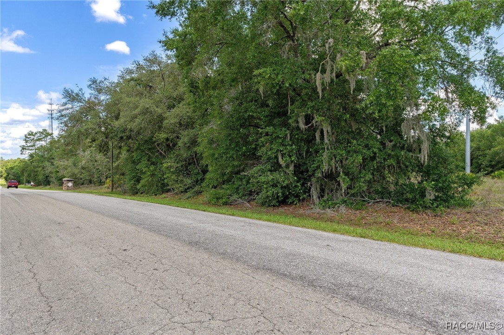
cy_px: 168
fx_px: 336
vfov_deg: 53.1
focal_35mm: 24
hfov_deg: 73.8
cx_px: 252
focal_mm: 16
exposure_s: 1/400
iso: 320
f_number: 8
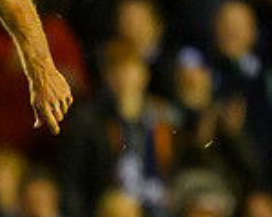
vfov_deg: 0.6
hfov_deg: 0.8
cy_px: 152
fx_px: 20455
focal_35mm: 2541
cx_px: -82
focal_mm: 560
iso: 10000
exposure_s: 1/1250
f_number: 4
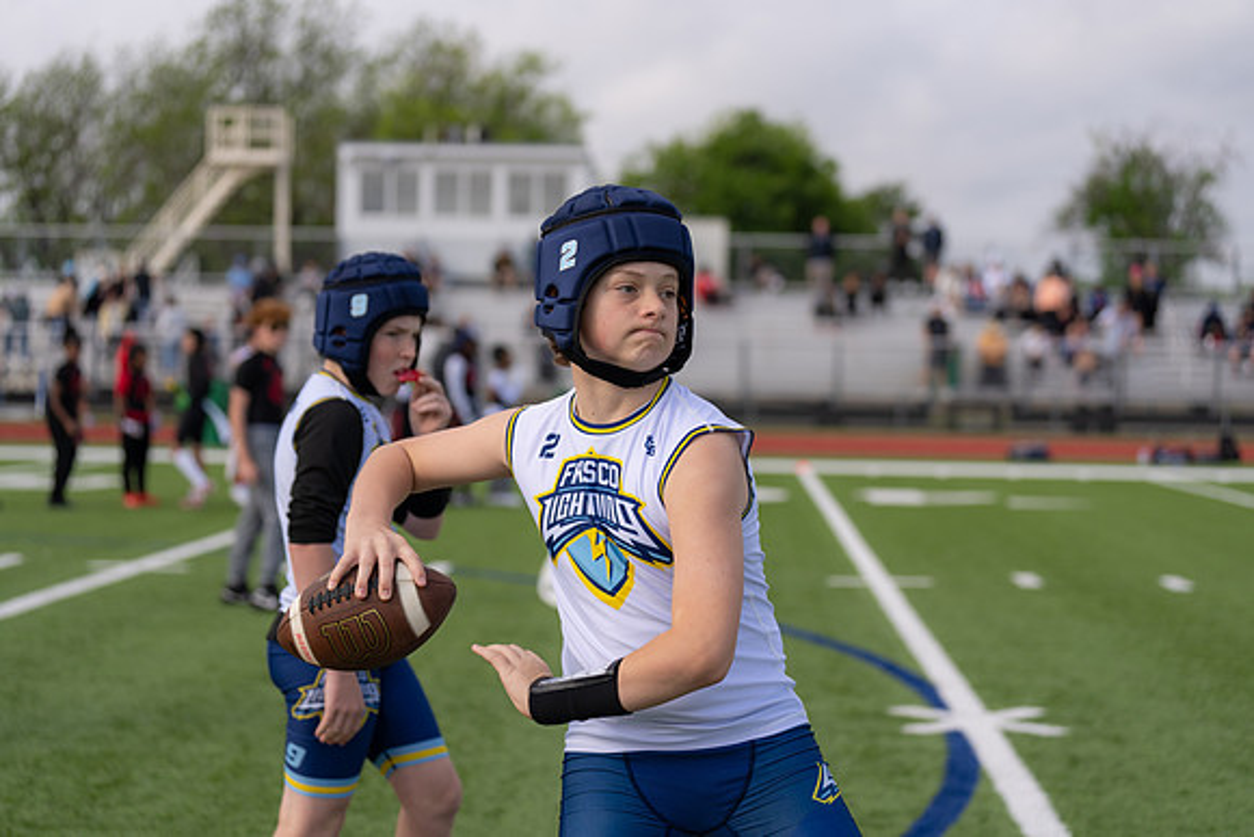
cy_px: 418
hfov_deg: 28.8
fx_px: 2439
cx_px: 627
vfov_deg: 19.5
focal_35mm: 70
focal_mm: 70
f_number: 2.8
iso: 100
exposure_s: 1/2000
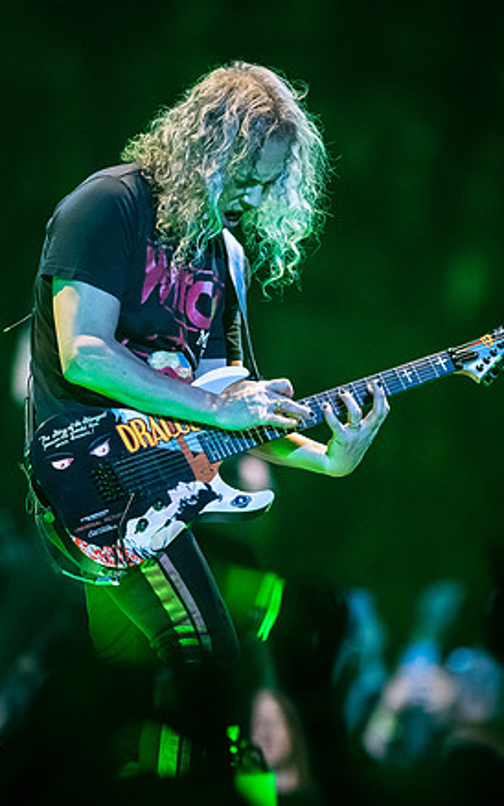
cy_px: 330
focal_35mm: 744
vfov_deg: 2.8
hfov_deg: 1.8
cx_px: 253
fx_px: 16340
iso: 3200
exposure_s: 1/1600
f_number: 2.8
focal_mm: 400
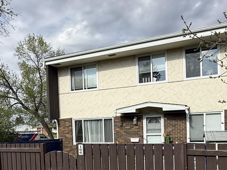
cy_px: 135
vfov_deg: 42.3
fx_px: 210
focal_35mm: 32
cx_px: 118
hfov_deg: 56.8
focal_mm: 2.22
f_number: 2.2
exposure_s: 1/2320
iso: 50
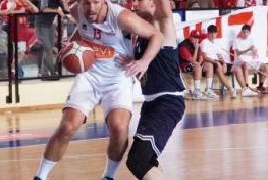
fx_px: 1256
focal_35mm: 169
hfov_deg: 12.2
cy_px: 48
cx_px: 144
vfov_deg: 8.2
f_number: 4
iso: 5000
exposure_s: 1/800
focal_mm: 37
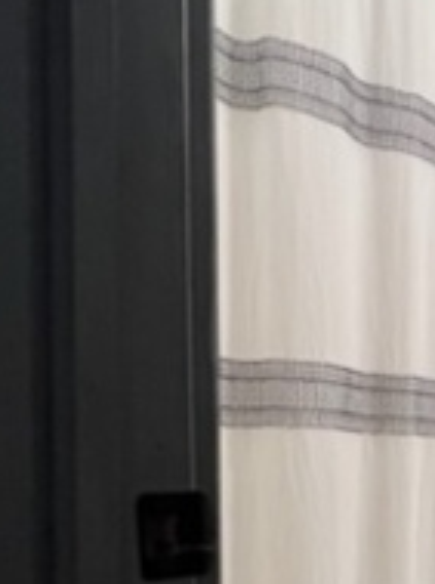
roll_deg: -1.7
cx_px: 706
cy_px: 496
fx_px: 773
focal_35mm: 46
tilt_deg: -2.9
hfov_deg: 23.1
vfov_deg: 39.1
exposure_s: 1/60
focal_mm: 1.57
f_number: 1.8
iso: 125
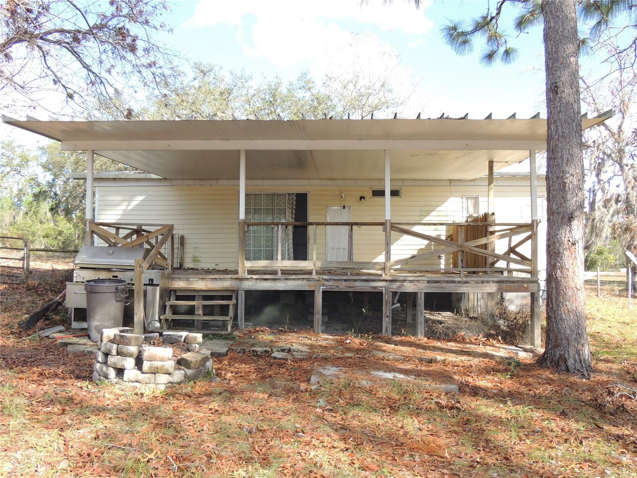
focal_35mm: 30
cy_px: 239
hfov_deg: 60.0
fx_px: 552
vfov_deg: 46.8
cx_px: 318
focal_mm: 5.3
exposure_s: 1/250
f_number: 3.1
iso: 100
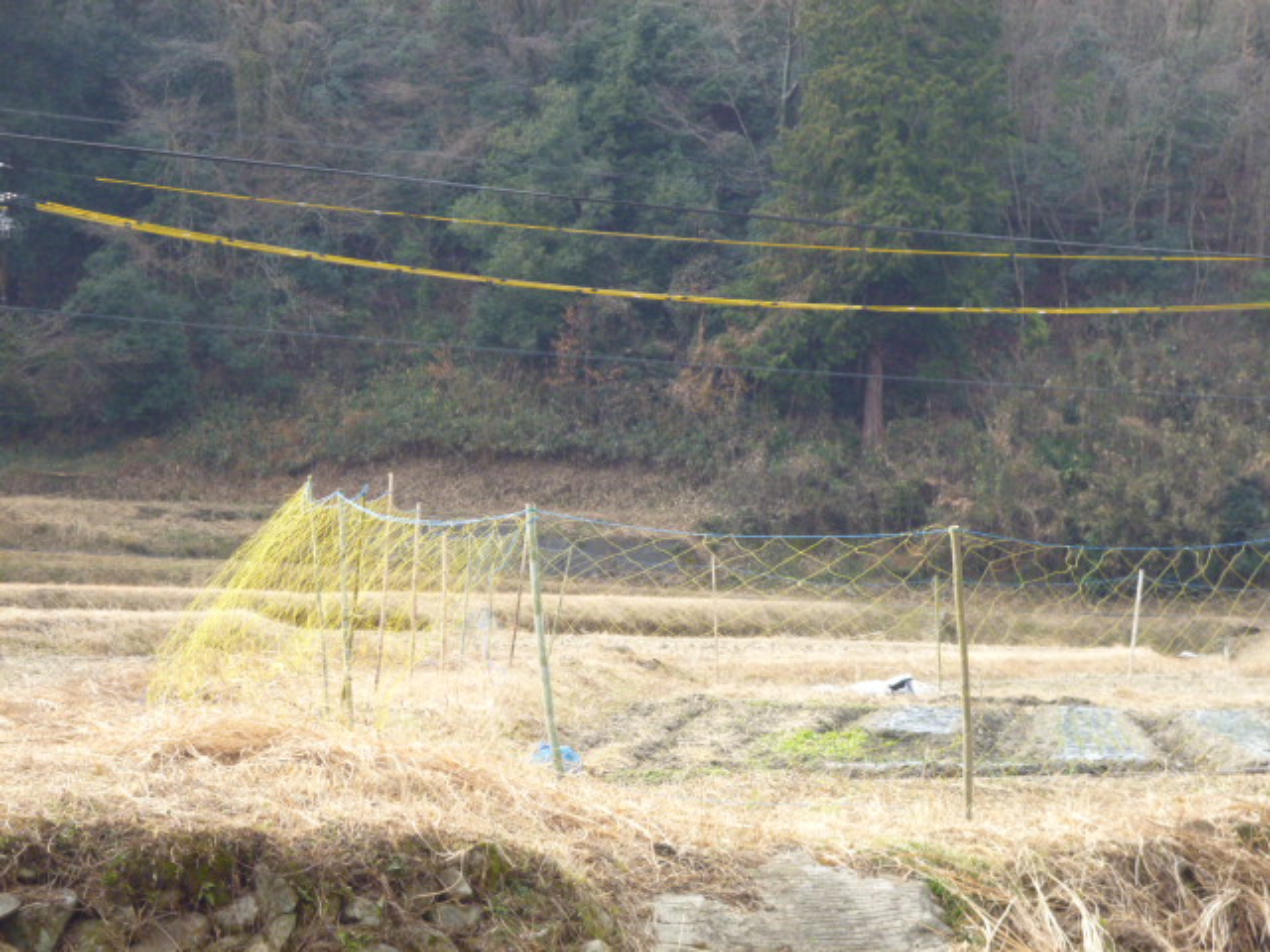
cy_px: 476
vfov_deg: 15.1
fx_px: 3595
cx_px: 635
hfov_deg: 20.0
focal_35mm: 98
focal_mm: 17.5
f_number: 6.2
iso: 320
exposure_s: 1/125
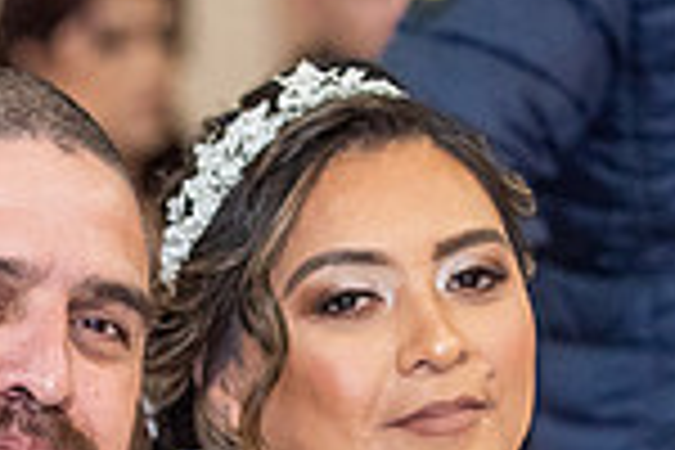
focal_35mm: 458
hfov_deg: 4.5
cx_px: 103
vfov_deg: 3.0
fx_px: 8587
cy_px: 756
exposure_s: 1/160
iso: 2000
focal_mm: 98
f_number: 2.8
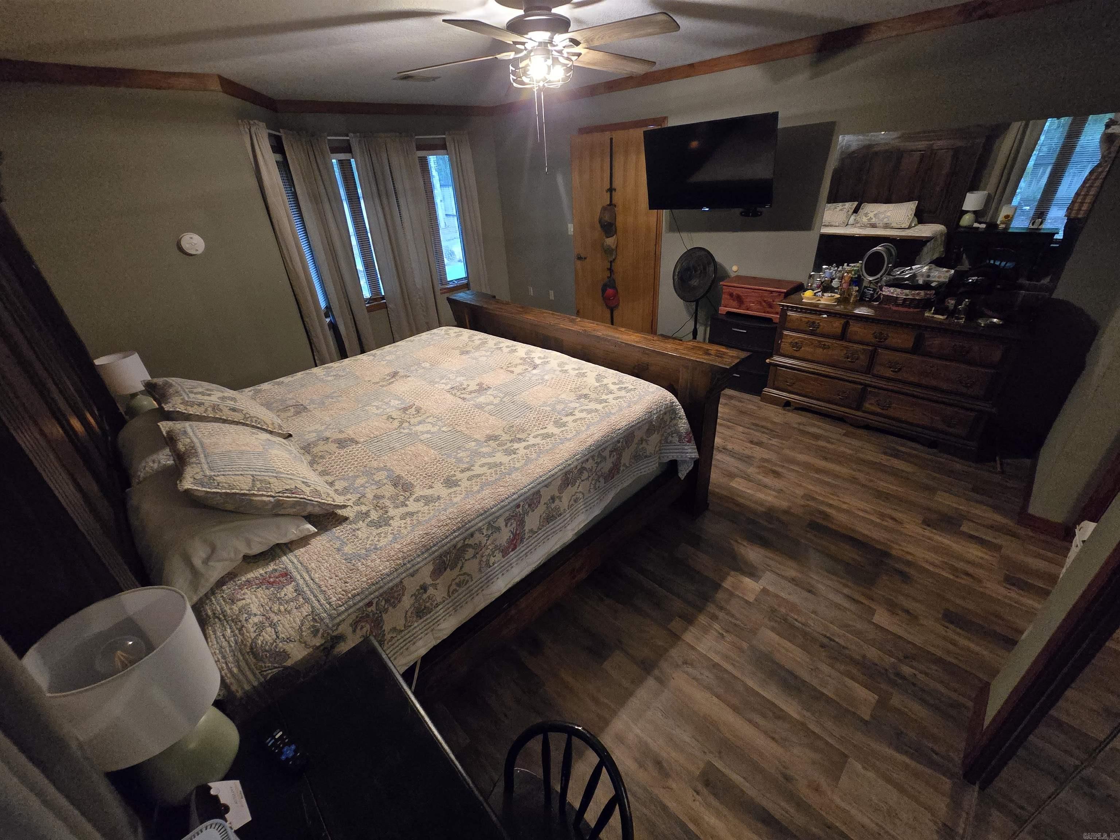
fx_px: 421
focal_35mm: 13
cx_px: 560
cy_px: 420
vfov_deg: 89.9
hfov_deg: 106.2
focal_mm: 2.2
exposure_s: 1/60
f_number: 2.2
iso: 1600
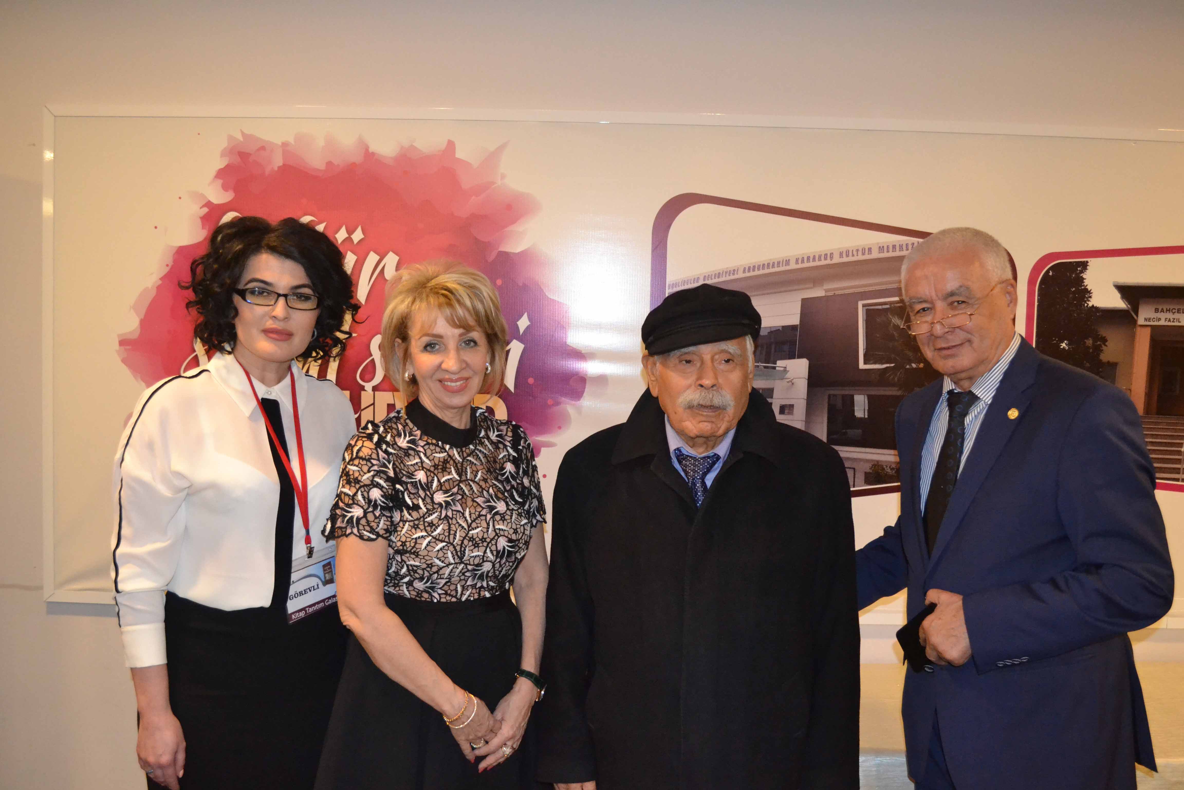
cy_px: 395
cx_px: 592
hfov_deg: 57.2
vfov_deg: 40.0
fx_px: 1085
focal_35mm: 33
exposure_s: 1/60
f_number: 4
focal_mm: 22
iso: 3200
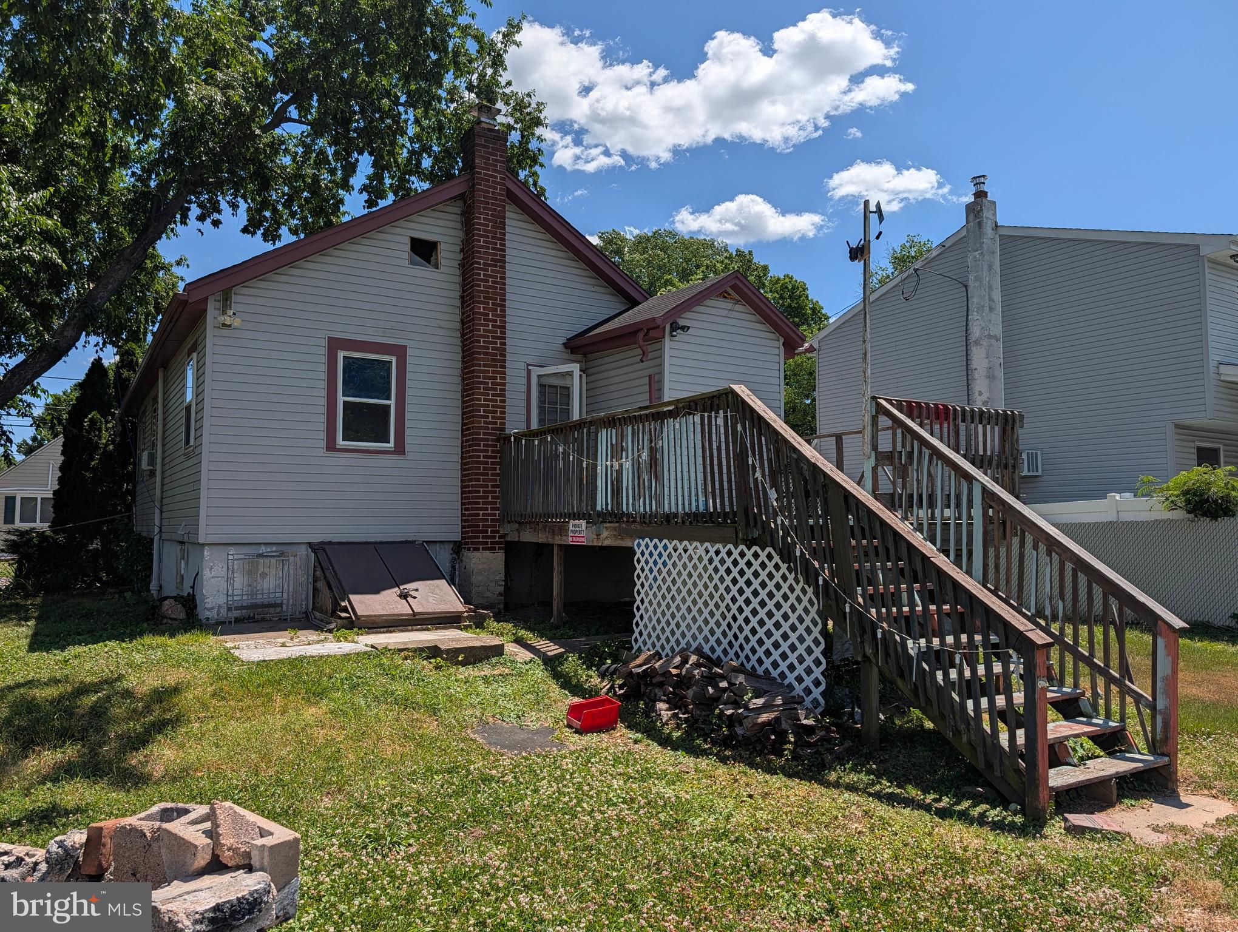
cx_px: 619
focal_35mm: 24
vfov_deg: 56.9
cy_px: 466
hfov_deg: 71.5
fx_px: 860
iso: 20
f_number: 1.68
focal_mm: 6.9
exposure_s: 1/1678
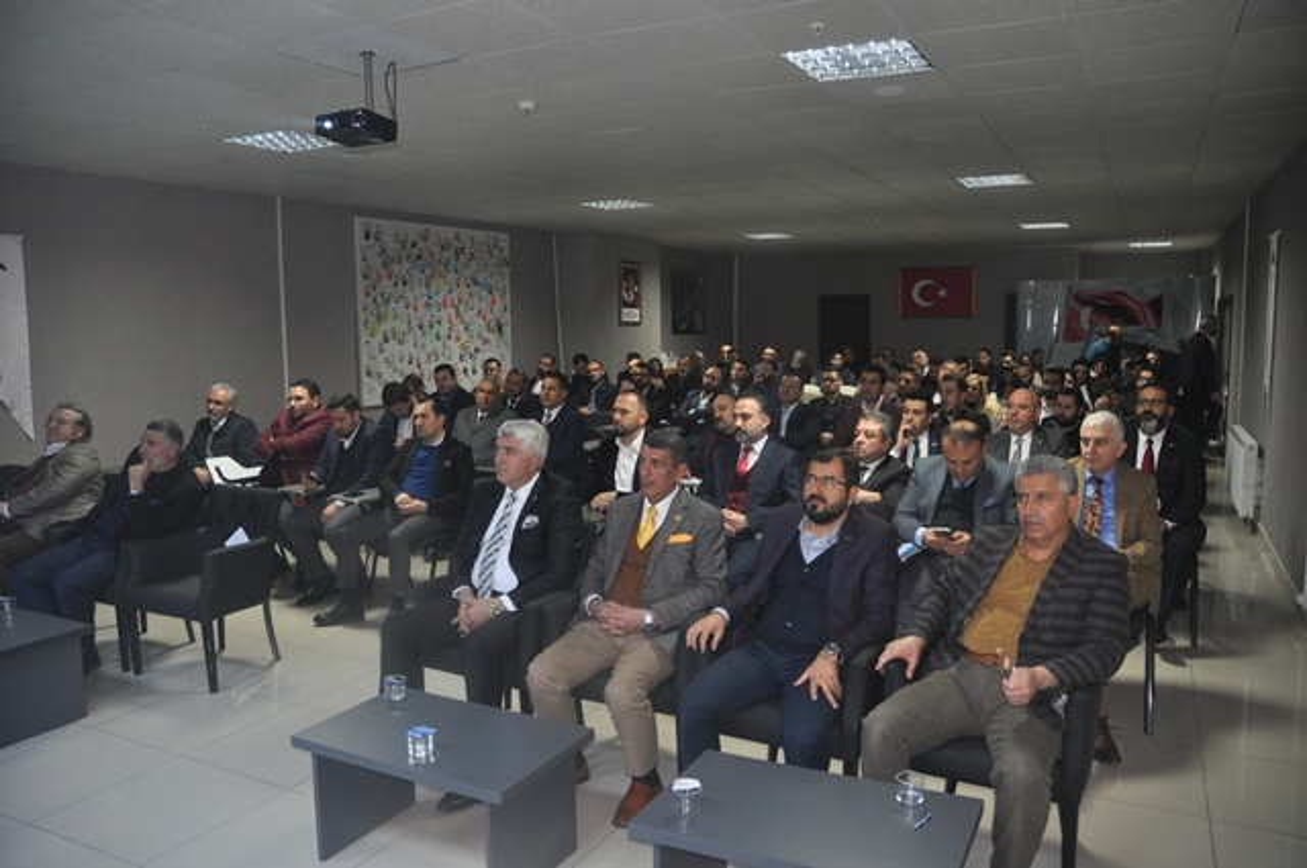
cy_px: 434
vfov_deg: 47.8
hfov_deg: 67.4
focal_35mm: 27
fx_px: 979
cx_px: 654
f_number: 3.5
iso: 800
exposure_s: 1/60
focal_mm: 18
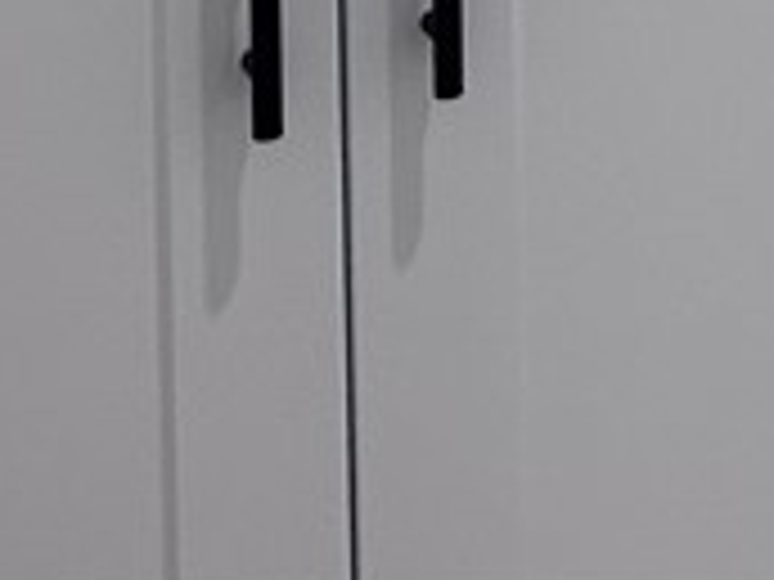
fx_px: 3197
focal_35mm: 143
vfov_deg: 8.7
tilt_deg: -0.4
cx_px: 1606
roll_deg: +0.6
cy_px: -1124
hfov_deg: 12.1
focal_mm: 6.86
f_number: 1.78
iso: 200
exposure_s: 1/120
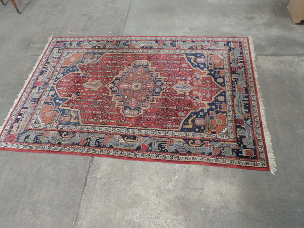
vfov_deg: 46.8
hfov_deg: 60.0
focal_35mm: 30
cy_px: 114
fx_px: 263
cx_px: 152
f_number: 3.1
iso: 360
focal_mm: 5.3
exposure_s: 1/30
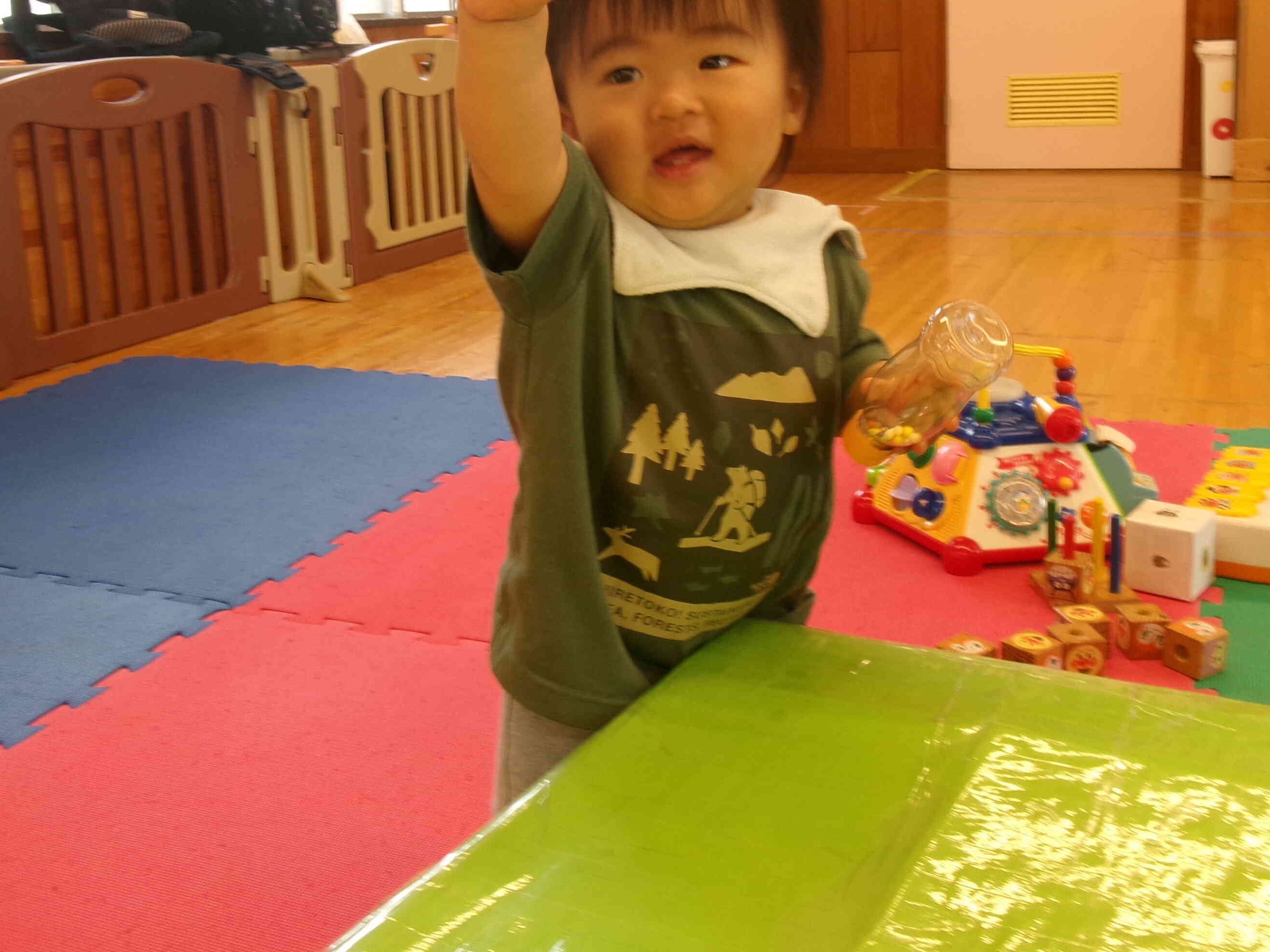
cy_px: 297
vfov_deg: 36.3
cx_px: 577
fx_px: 1431
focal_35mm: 39
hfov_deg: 47.8
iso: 100
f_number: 3.9
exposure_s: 1/38
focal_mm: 5.1
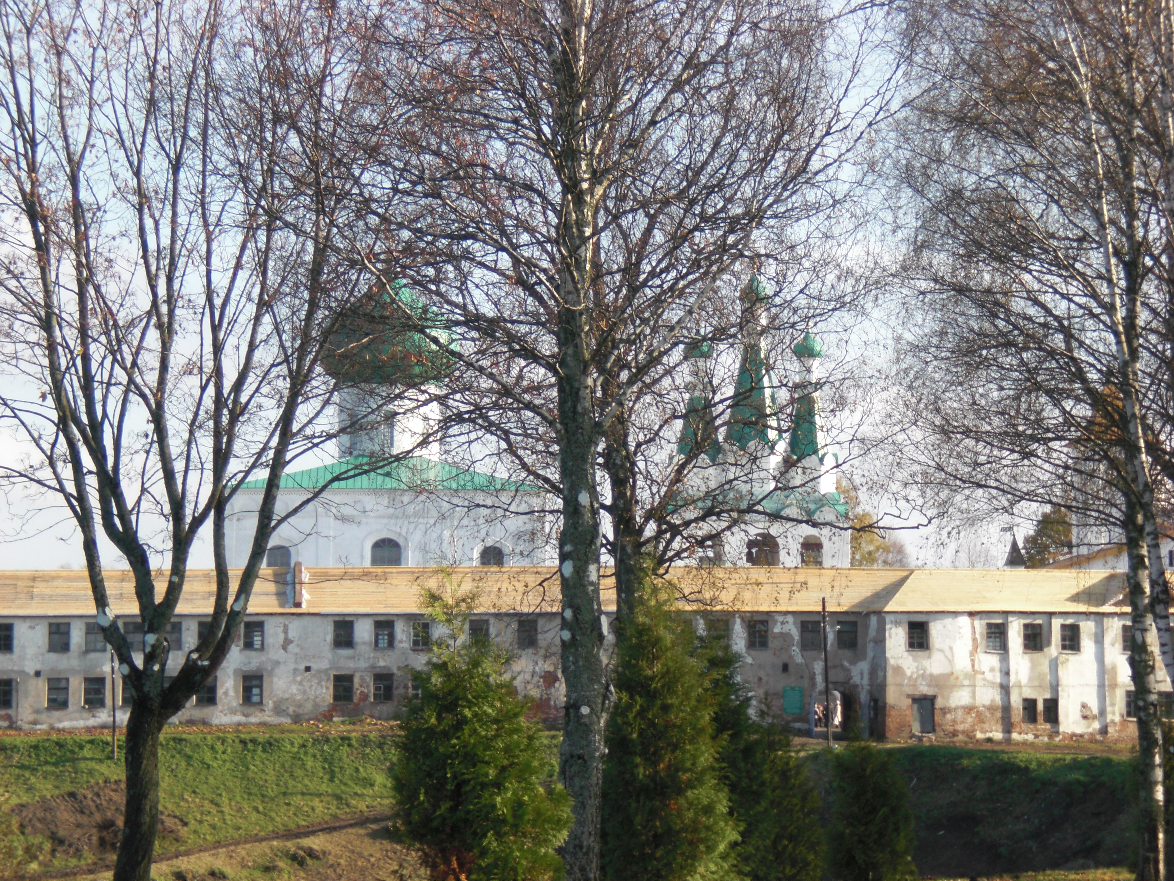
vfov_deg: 13.0
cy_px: 440
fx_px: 3866
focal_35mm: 114
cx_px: 587
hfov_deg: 17.3
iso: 100
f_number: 5.9
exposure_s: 1/200
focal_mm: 18.9
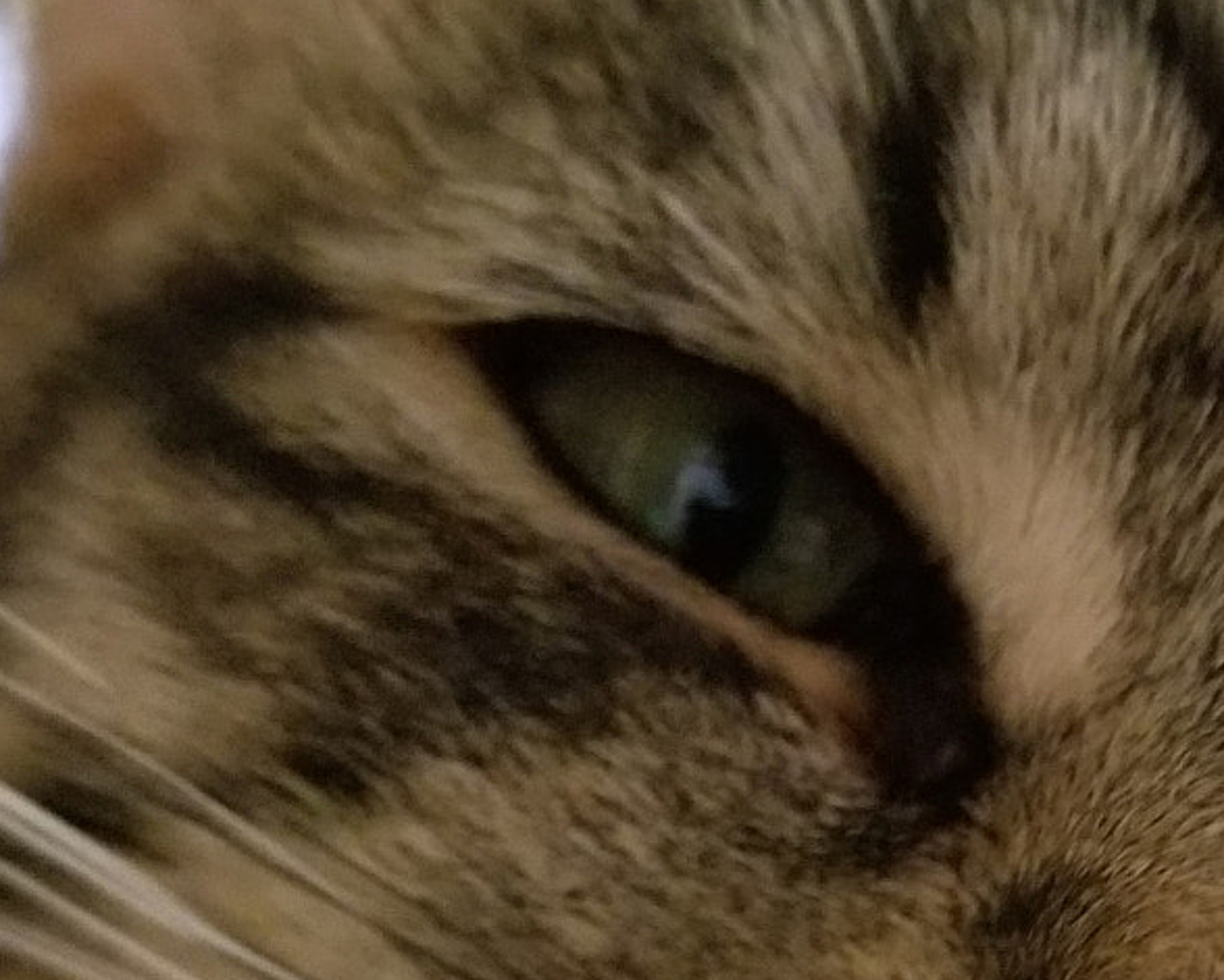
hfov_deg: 26.9
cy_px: 1223
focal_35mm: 69
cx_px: 1008
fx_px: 2501
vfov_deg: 20.5
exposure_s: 1/10
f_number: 1.7
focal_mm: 4.25
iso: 800
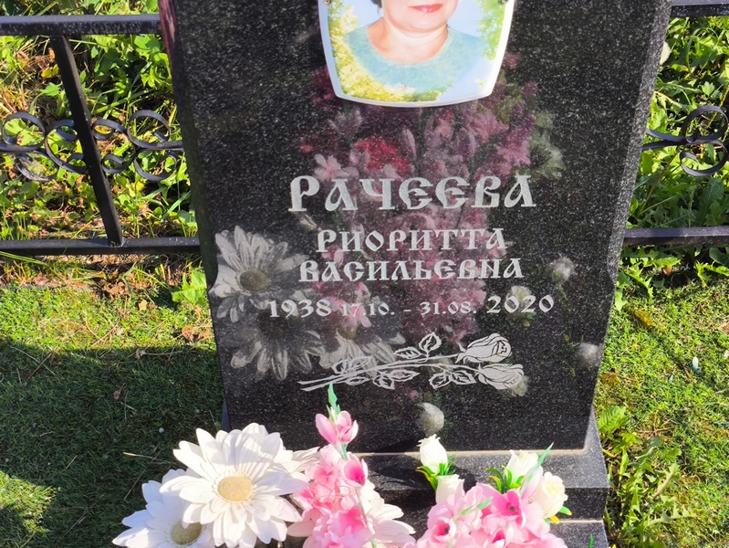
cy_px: 274
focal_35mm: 50
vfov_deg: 29.1
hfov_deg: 38.2
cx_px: 364
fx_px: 1053
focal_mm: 4.71
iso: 50
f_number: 1.7
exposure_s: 1/854
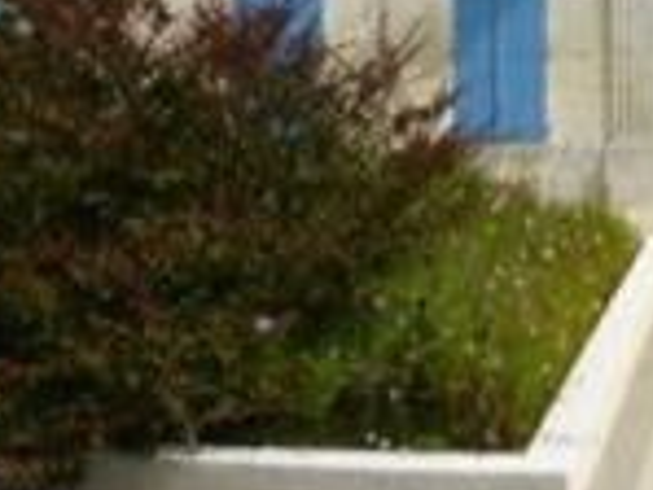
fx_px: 1359
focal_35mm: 72
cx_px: 806
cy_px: -197
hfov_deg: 24.2
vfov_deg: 18.6
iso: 80
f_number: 5.6
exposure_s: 1/640
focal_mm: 4.1
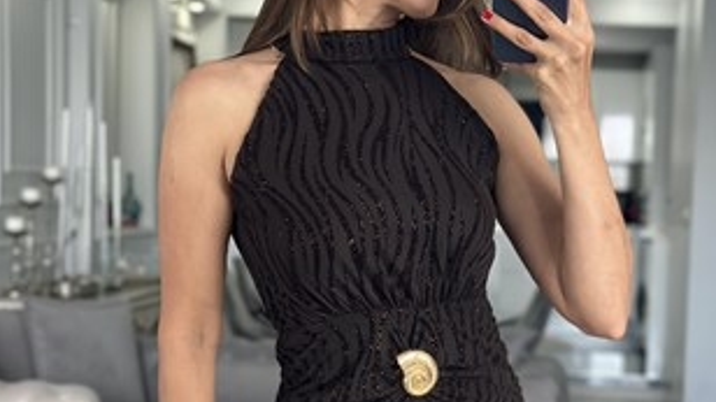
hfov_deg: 24.7
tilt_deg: -19.8
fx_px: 1632
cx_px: 395
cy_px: 267
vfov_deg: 14.0
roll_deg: -1.4
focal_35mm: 86
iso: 160
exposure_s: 1/60
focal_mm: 6.86
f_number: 1.78
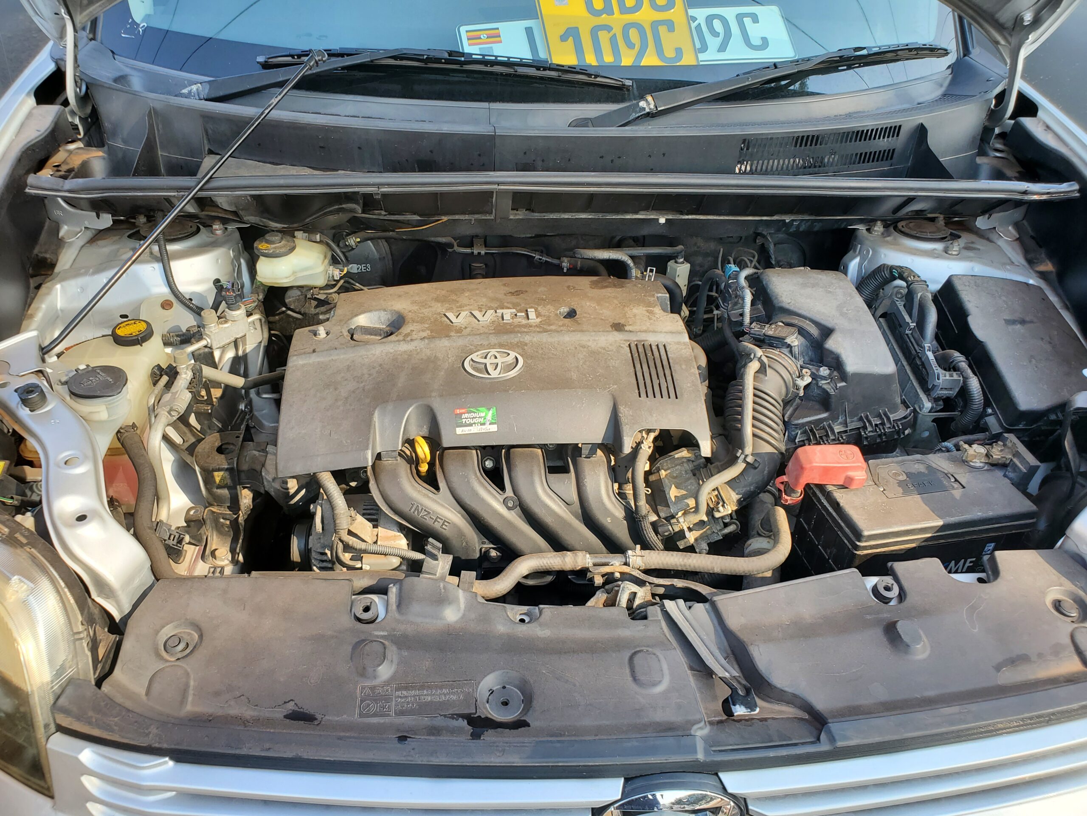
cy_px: 408
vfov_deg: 53.1
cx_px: 544
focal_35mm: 26
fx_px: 816
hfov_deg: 67.3
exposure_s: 1/245
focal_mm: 4.3
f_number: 2.4
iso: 50
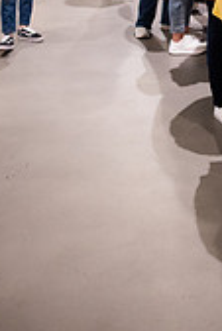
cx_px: 234
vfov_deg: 26.5
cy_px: -102
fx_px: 591
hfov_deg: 20.4
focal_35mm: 64
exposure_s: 1/200
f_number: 1.8
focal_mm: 24
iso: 1600
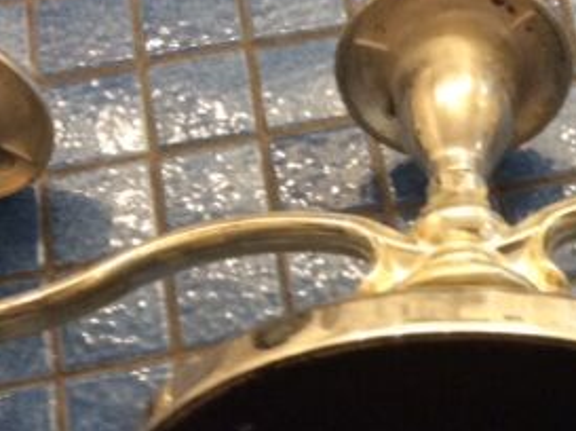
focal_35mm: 75
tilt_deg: -68.0
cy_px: 370
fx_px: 1246
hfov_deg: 25.5
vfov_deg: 19.3
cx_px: 471
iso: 125
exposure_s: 1/25
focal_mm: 3.3
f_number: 2.4
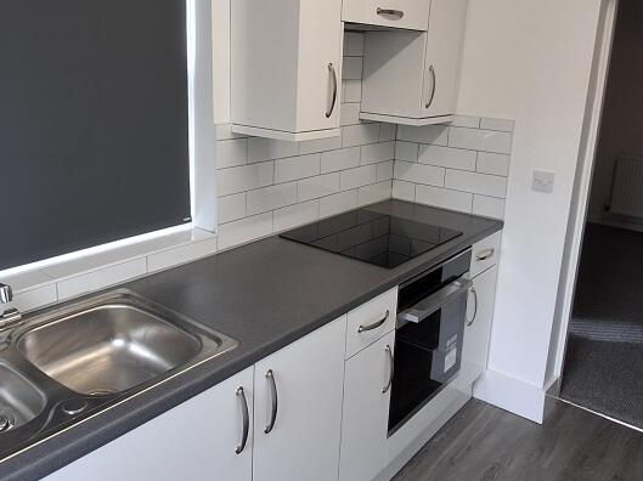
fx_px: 575
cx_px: 321
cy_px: 186
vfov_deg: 45.1
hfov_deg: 58.4
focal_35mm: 31
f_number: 2.2
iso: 64
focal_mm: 1.64
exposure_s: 1/50
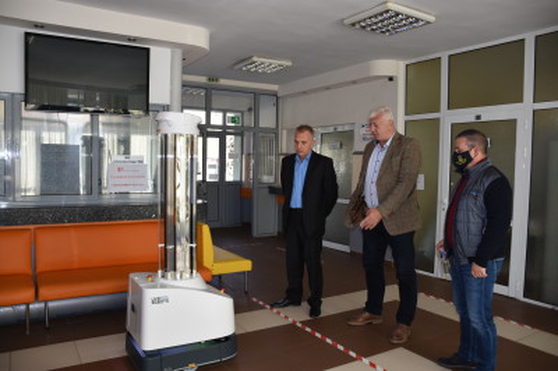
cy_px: 186
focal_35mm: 27
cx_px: 279
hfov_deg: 67.4
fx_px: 418
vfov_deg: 47.9
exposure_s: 1/125
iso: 250
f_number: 3.5
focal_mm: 18
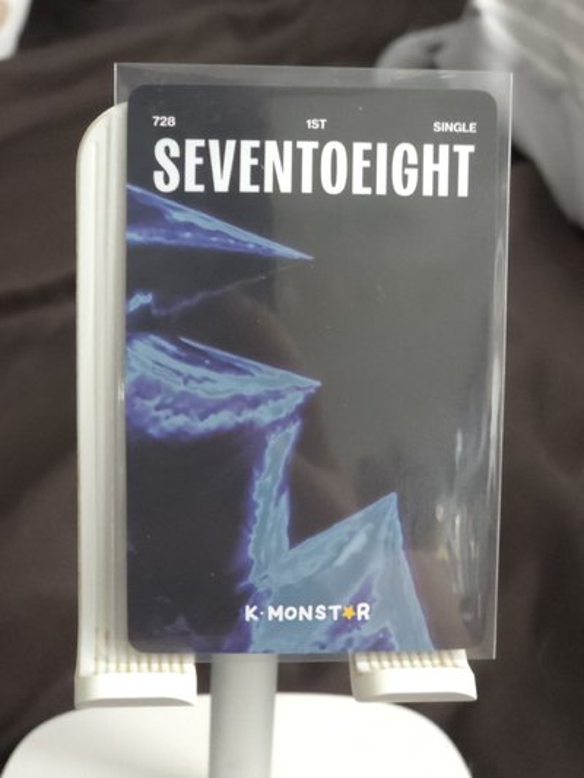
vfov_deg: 28.2
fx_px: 1551
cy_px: 389
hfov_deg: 21.3
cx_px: 292
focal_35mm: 69
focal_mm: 7
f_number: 2.4
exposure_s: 1/30
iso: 800
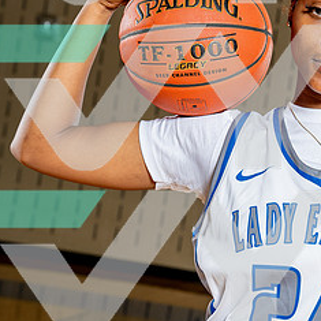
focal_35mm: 132
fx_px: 1385
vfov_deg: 13.2
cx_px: 316
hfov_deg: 13.1
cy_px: 98
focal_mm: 63
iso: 400
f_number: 5.6
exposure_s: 1/250
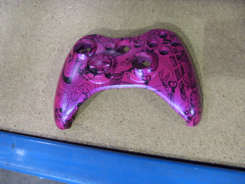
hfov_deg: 52.6
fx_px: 248
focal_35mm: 35
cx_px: 122
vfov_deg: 40.7
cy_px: 92
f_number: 2.8
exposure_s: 1/20
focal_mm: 6.3
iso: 200
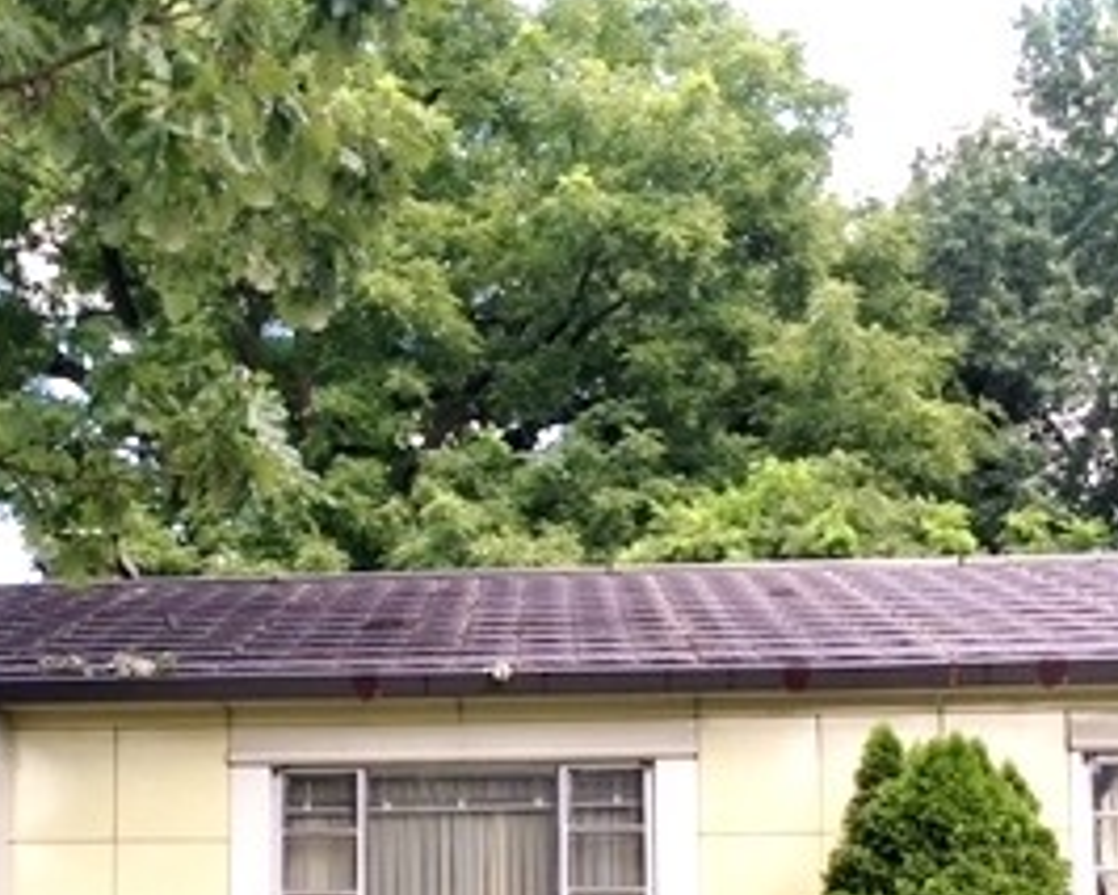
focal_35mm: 68
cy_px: 849
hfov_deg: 27.5
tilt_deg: +4.8
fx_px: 2251
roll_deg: +1.8
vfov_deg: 21.8
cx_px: 290
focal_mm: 4.15
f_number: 2.2
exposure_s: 1/120
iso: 25
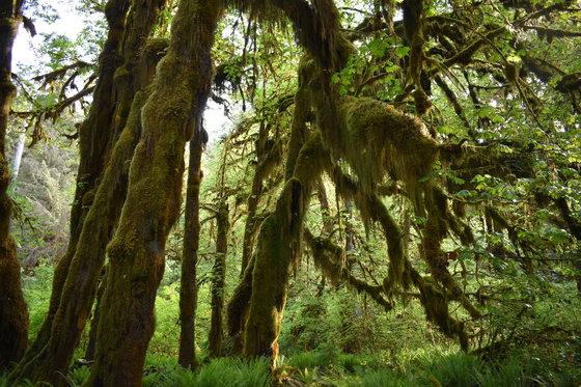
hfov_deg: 67.4
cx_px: 290
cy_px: 194
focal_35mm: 27
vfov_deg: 47.9
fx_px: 436
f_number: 3.5
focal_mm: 18
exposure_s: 1/200
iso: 800
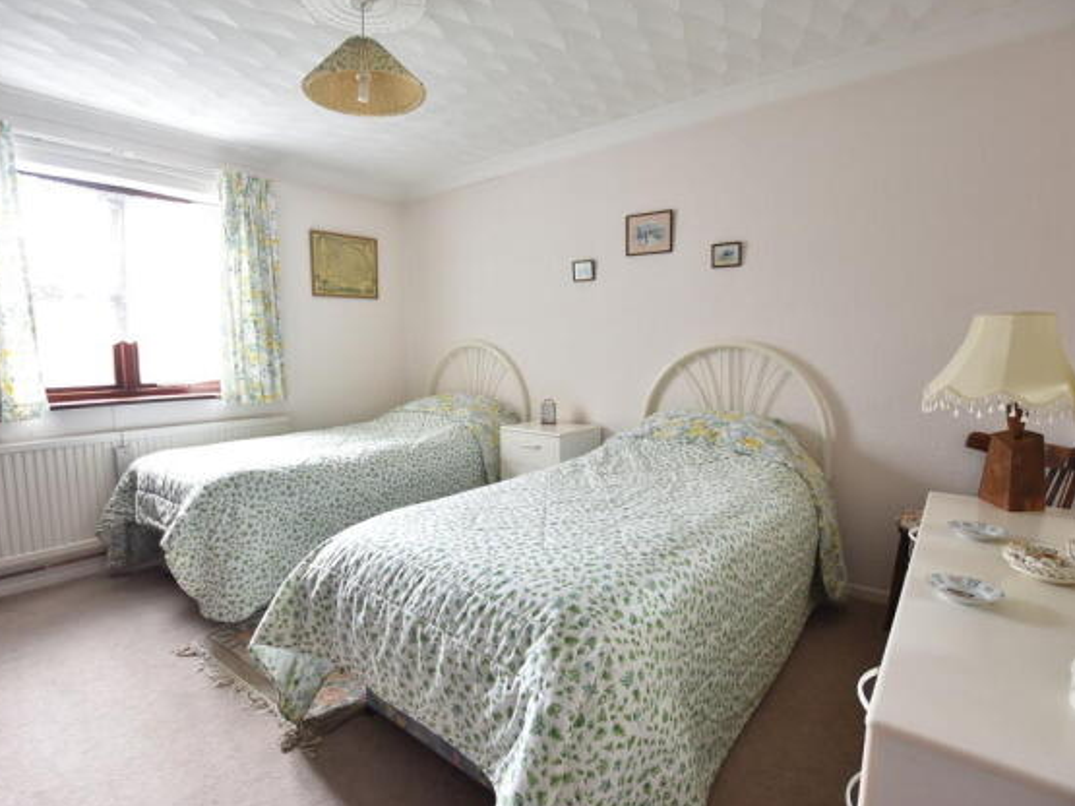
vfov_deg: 74.7
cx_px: 511
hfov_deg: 91.0
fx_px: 528
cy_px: 400
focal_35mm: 17
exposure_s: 1/5
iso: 400
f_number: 3.5
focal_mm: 10
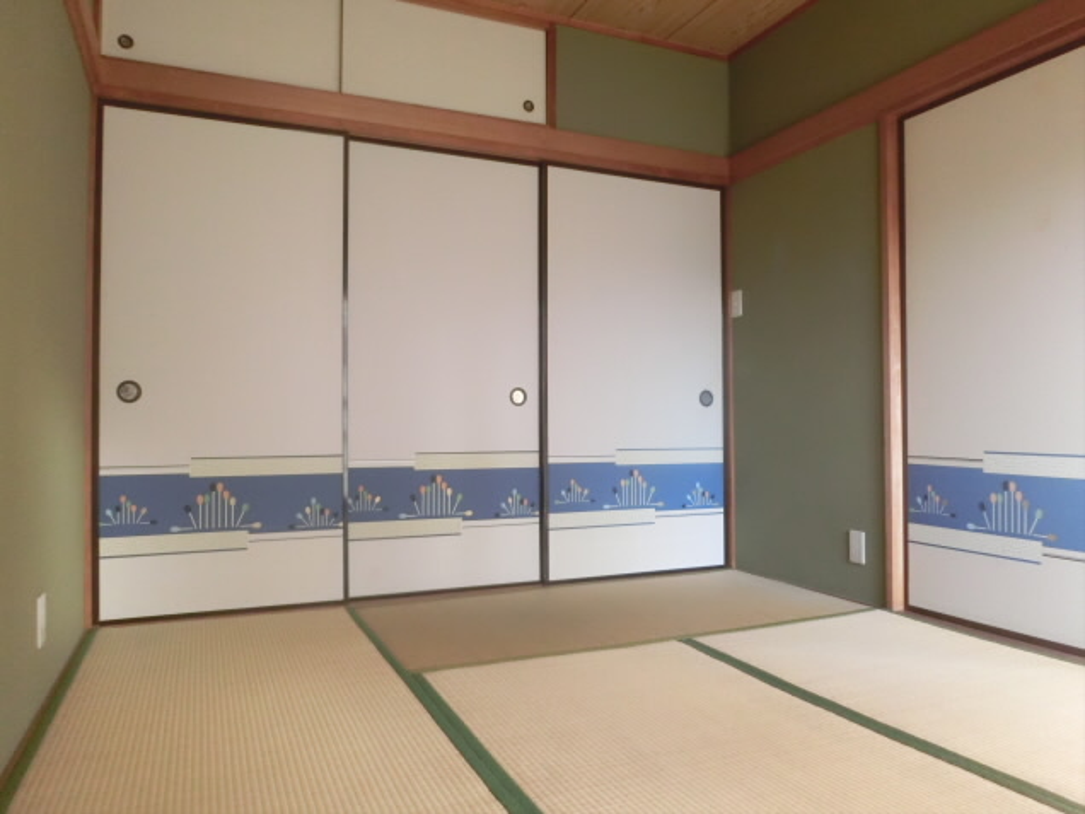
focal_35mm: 25
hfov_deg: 69.4
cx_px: 542
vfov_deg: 54.9
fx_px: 784
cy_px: 407
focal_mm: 4.5
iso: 800
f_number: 3.5
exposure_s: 1/100
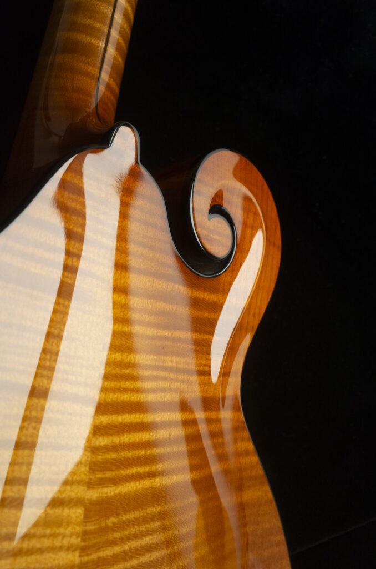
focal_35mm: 28
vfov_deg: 65.6
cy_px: 284
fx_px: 441
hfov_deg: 46.2
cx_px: 188
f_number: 6.3
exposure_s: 1/50
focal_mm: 18.3
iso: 400
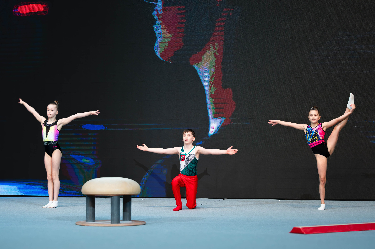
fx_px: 895
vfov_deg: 15.9
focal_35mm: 86
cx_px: 185
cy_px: 120
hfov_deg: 23.7
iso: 1250
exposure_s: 1/640
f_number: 2.8
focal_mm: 70
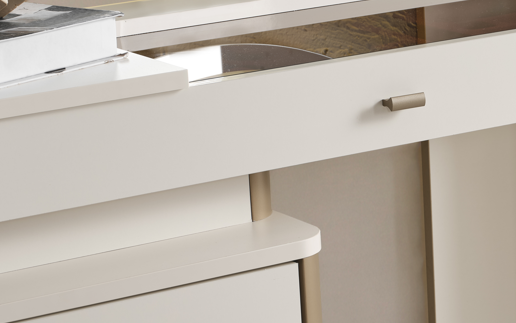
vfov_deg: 7.9
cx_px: 439
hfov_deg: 12.5
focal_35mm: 166
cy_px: 205
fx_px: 2335
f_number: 11
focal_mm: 84.8
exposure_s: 1/4
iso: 160
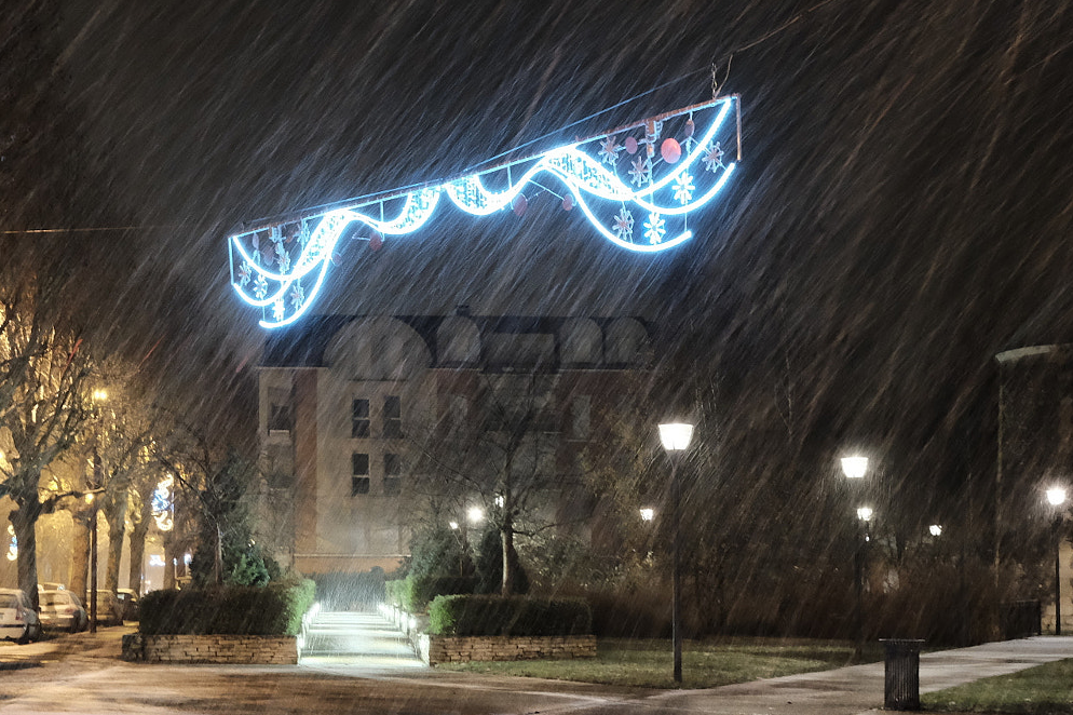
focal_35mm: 66
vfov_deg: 20.5
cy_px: 512
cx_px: 385
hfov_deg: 30.4
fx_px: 1966
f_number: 5.6
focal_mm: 27
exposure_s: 1/3.5
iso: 3200
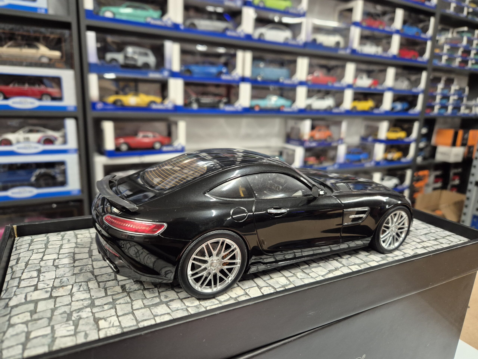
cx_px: 239
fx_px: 318
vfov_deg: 58.9
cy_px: 180
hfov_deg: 73.9
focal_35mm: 23
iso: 500
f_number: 1.8
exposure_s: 1/100
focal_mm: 5.4
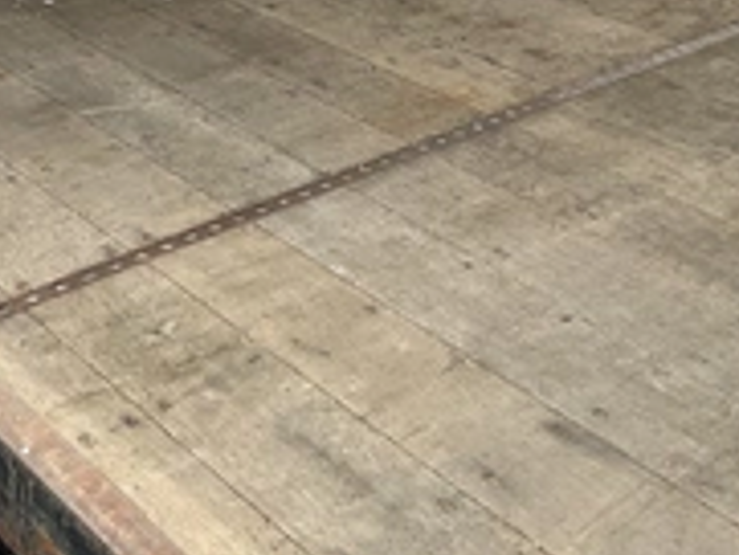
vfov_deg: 22.8
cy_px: 143
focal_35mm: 64
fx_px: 1367
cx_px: 274
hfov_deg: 30.1
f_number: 1.8
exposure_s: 1/500
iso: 25
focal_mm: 3
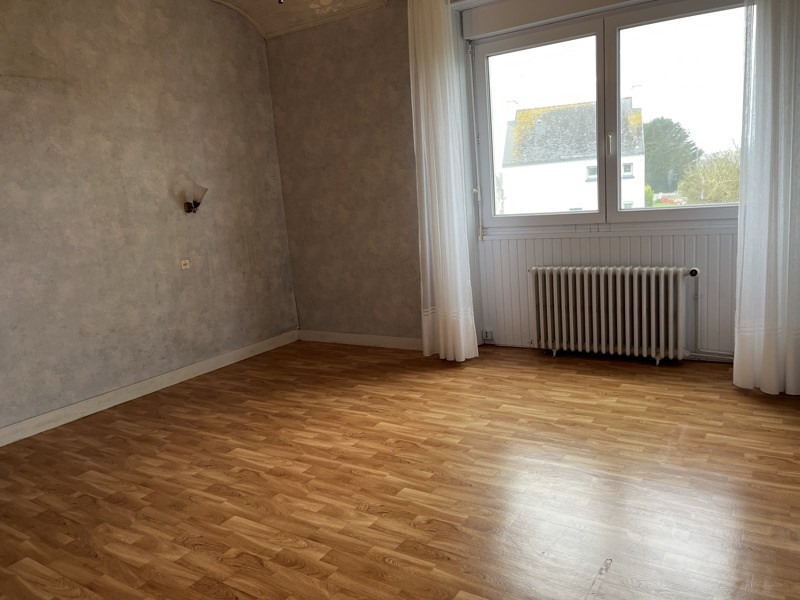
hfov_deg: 67.3
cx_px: 400
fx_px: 601
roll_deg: +4.8
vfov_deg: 53.1
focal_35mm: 26
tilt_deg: -10.3
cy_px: 300
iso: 80
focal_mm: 5.1
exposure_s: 1/100
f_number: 1.6
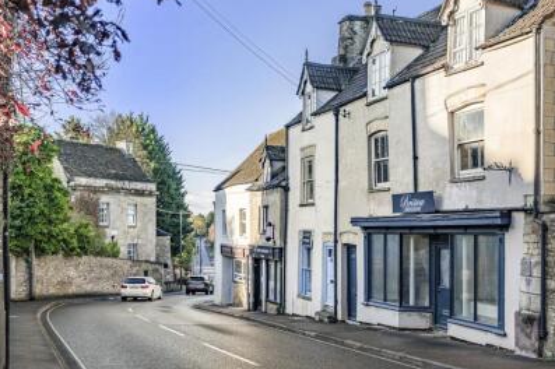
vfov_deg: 31.8
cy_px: 166
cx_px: 319
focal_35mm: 42
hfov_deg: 46.3
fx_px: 647
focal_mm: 35
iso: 400
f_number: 5
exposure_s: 1/1000
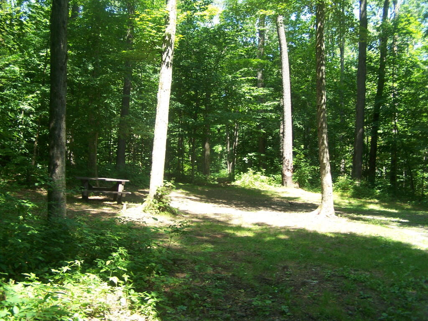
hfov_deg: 49.0
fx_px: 470
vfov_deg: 37.7
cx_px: 214
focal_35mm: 38
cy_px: 160
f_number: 2.8
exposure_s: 1/100
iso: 80
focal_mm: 6.3
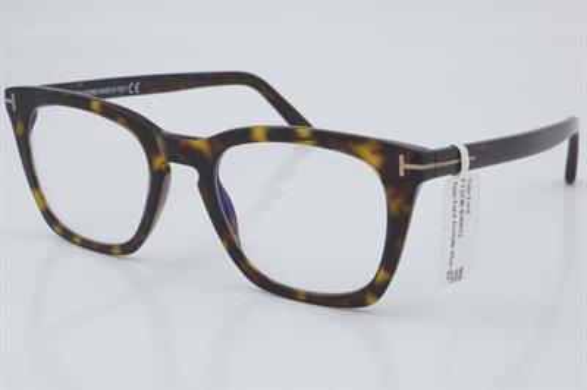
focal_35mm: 75
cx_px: 294
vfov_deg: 18.2
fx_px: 1222
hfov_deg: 27.0
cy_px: 195
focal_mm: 50
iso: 100
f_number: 32
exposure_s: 1/3
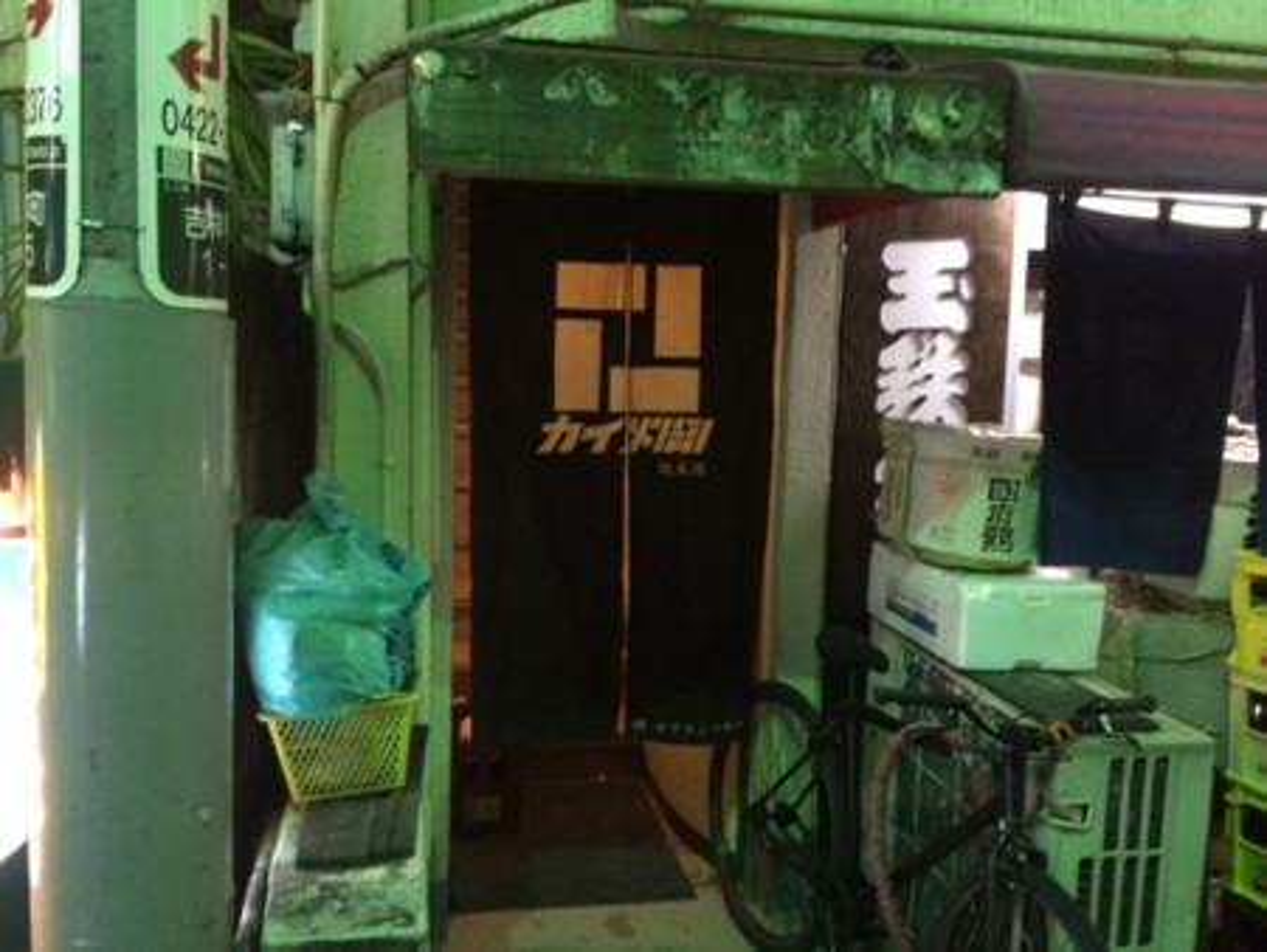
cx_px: 634
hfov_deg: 59.9
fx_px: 1099
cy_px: 476
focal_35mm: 30
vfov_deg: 46.8
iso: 400
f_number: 2.2
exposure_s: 1/15
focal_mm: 4.12
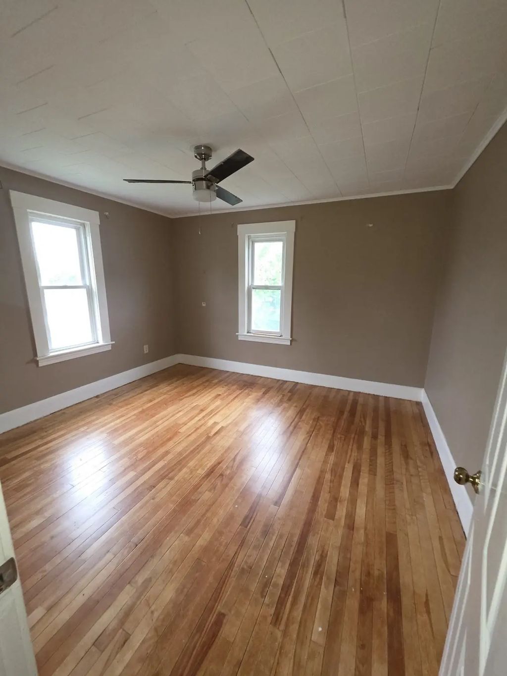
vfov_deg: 106.2
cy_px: 338
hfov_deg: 89.9
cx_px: 254
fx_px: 254
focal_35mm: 13
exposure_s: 1/60
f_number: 1.9
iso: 250
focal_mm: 2.2
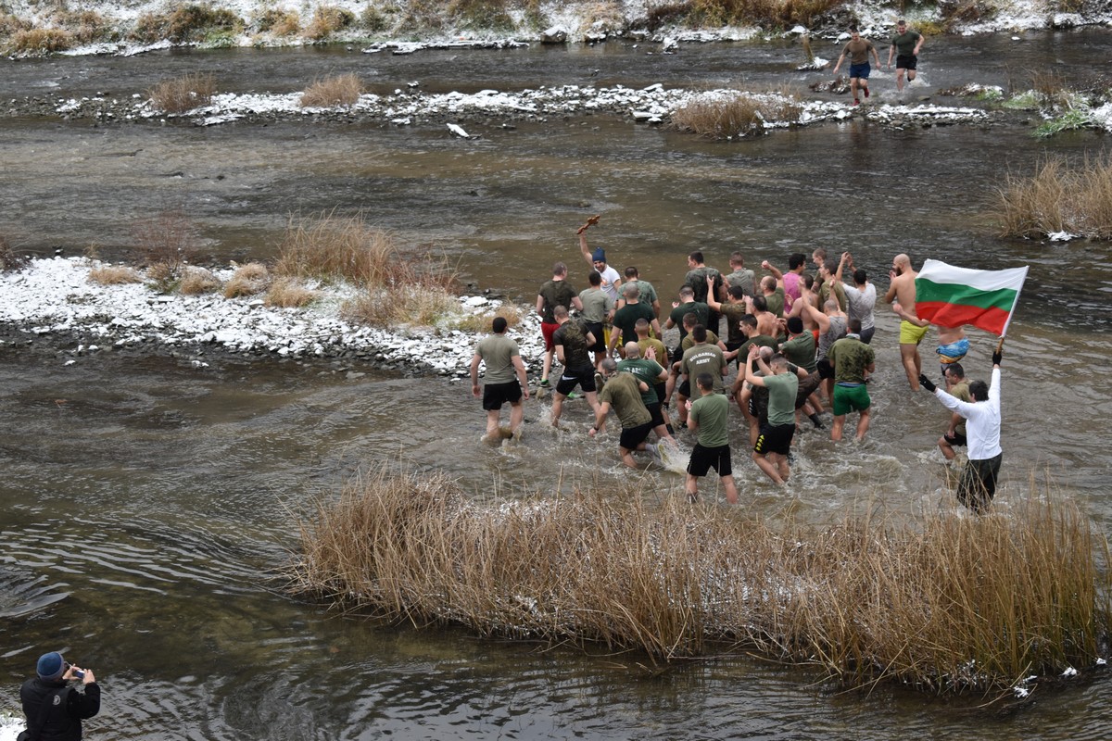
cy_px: 370
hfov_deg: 24.6
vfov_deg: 16.6
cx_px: 556
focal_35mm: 82
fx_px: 2548
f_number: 6.3
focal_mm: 55
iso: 400
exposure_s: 1/160
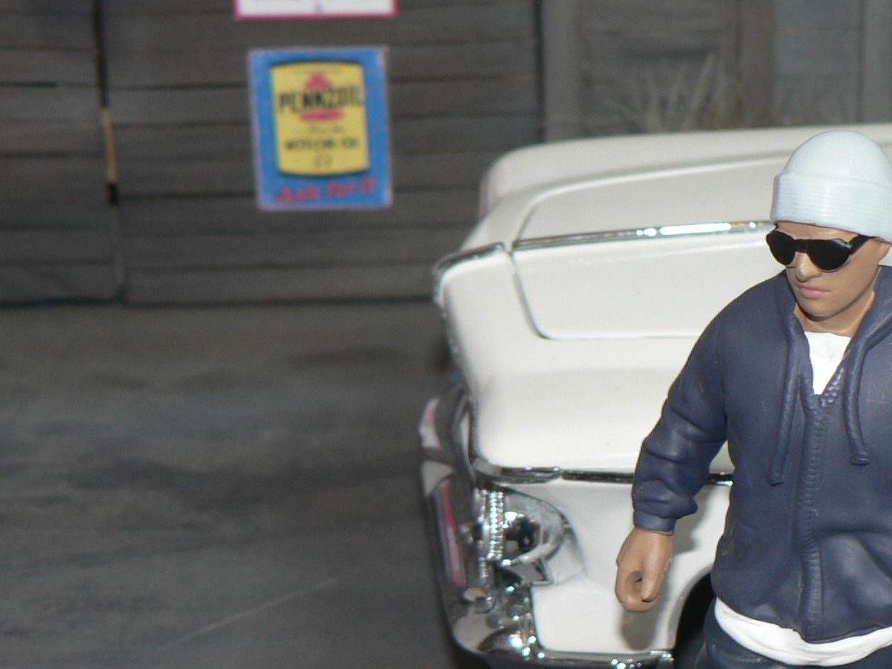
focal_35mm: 134
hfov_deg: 14.5
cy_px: 423
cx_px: 873
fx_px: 3452
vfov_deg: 11.1
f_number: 3.2
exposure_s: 1/60
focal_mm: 10.9
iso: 80
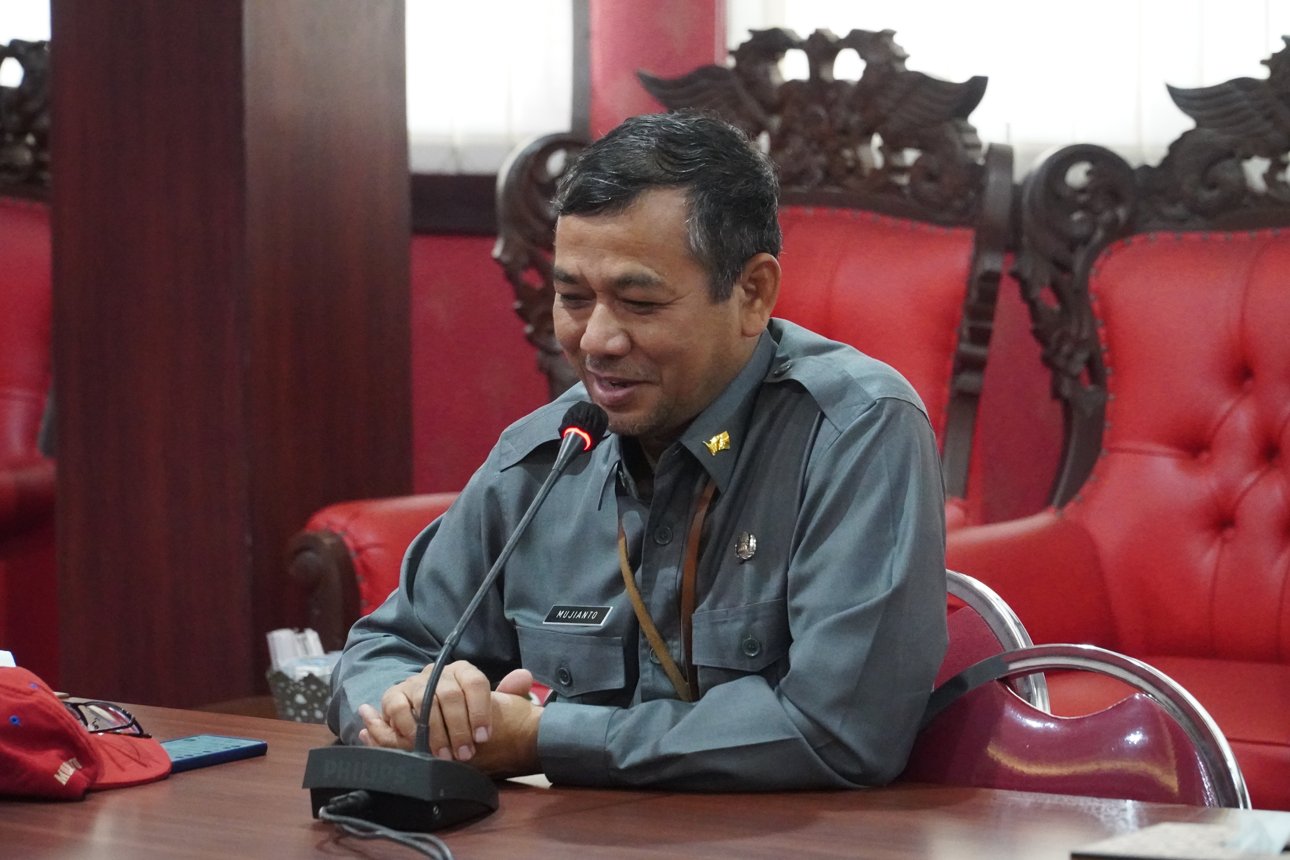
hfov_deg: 14.7
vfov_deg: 9.8
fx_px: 4998
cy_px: 430
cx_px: 645
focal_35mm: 140
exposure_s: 1/100
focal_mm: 93
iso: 10000
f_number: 5.6
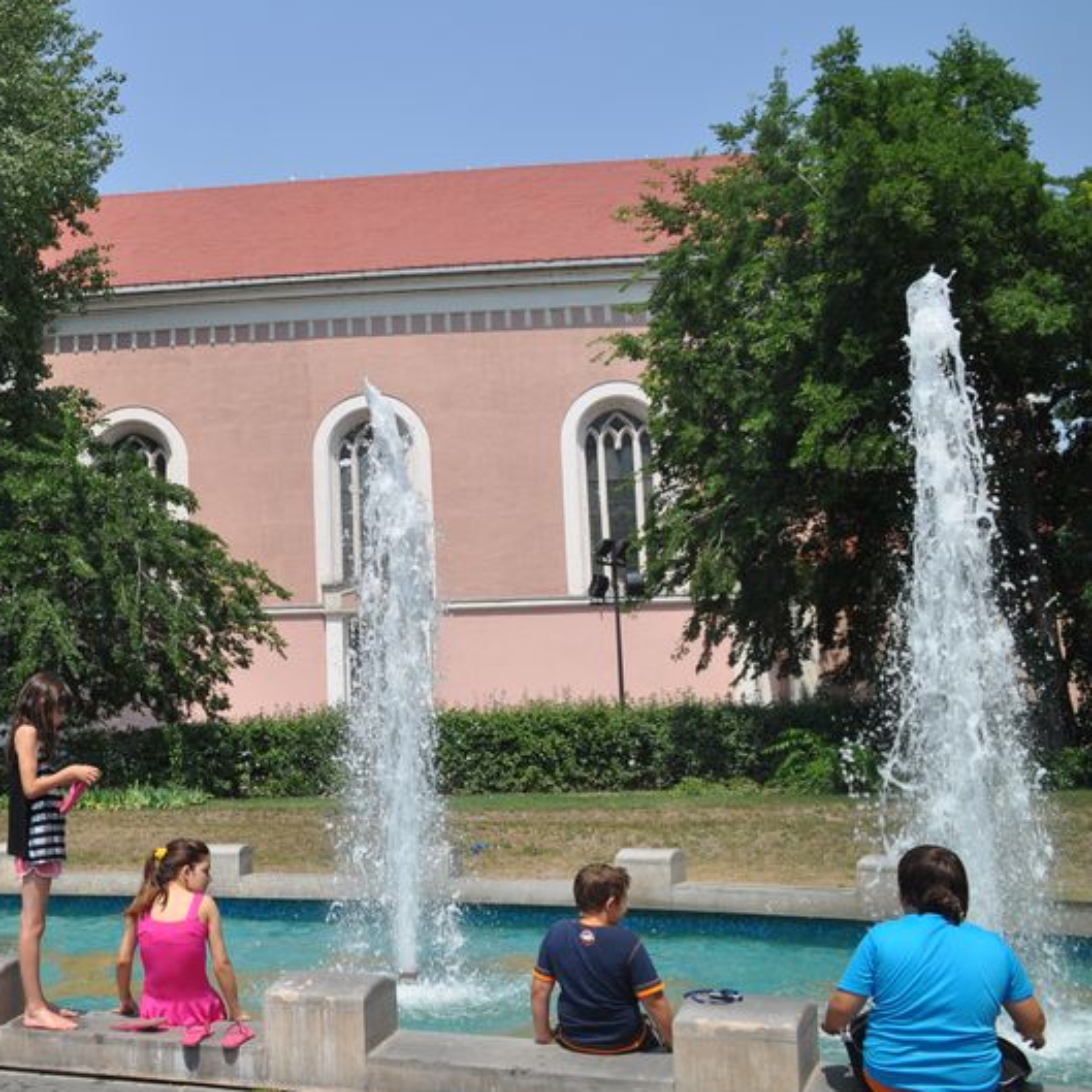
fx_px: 1392
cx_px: 173
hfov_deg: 40.5
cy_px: 541
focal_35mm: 39
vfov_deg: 42.8
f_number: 10
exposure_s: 1/400
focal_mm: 18
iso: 200
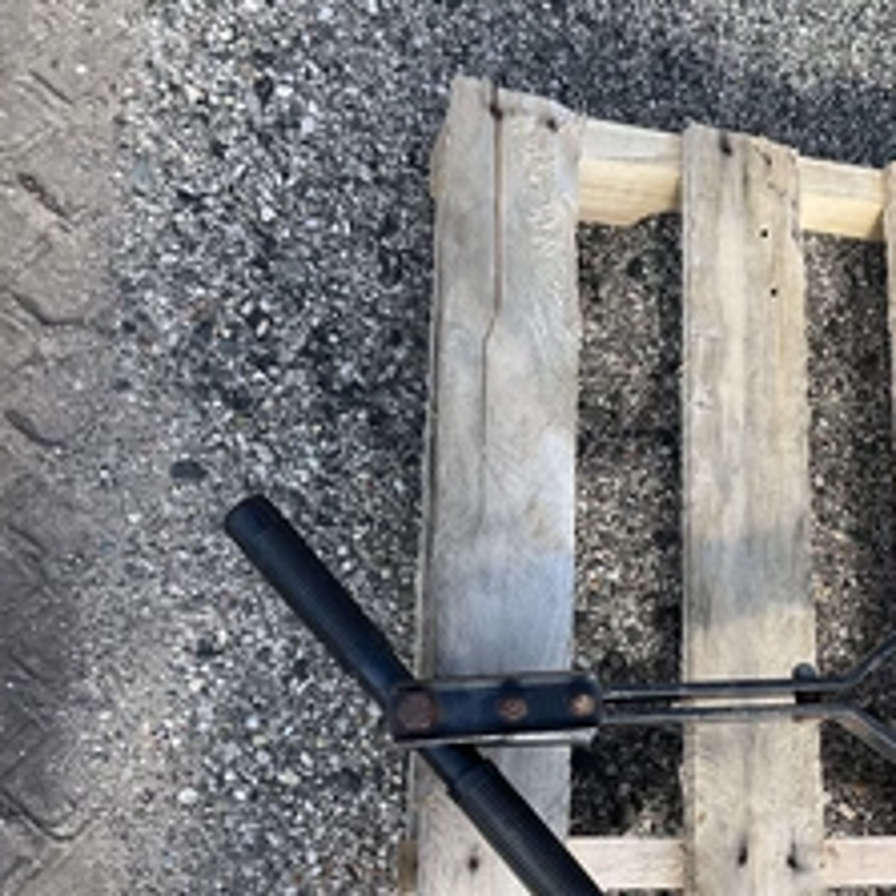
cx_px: 615
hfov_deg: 36.3
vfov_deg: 36.6
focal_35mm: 46
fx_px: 1347
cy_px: 546
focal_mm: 3
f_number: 1.8
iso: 25
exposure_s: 1/586
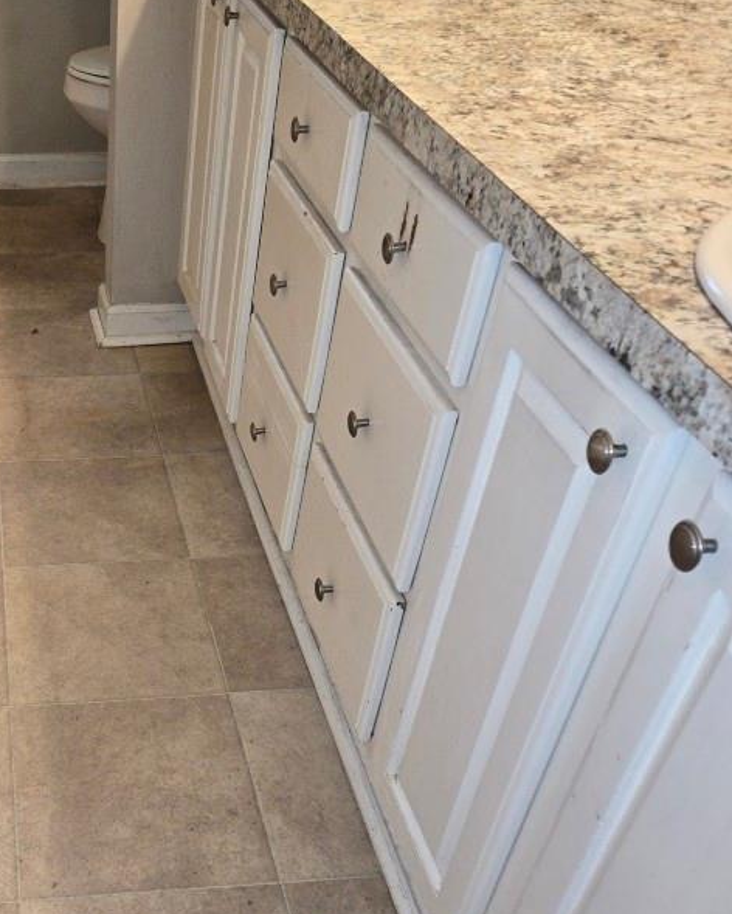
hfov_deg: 36.2
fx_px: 1055
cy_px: 587
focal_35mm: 39
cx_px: 88
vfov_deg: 46.3
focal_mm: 5.4
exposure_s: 1/60
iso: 125
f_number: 1.8
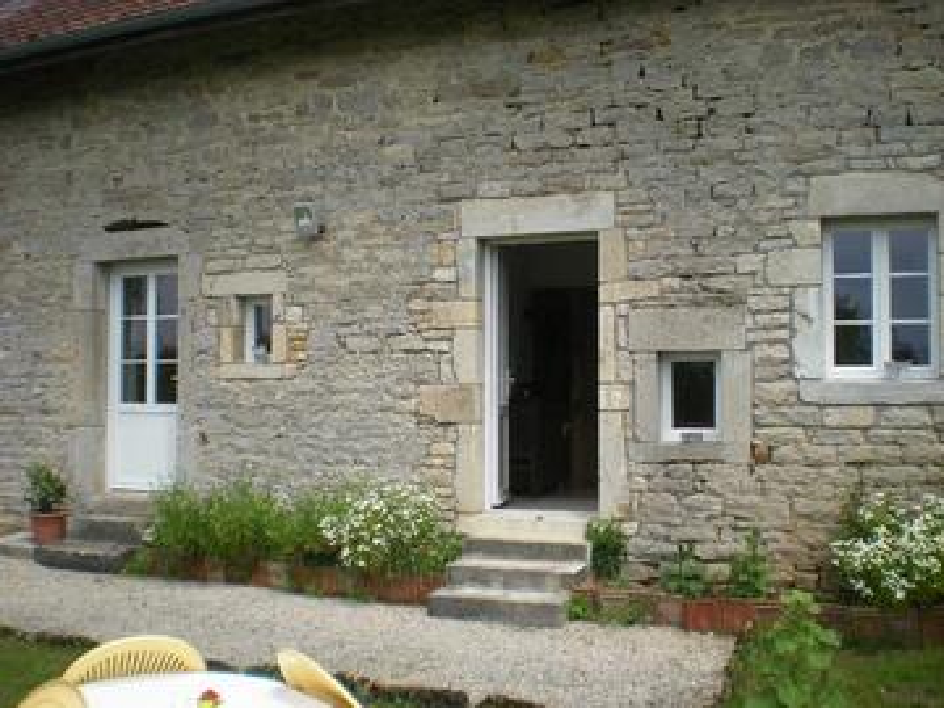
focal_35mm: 38
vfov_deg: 37.7
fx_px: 1036
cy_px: 354
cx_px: 472
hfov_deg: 49.0
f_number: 4.6
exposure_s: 1/400
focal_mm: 6.3
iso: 64
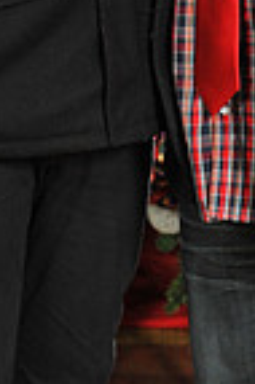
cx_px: 180
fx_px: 2588
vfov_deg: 8.3
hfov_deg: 5.6
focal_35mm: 243
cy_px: -207
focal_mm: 60
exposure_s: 1/100
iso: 1600
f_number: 6.3
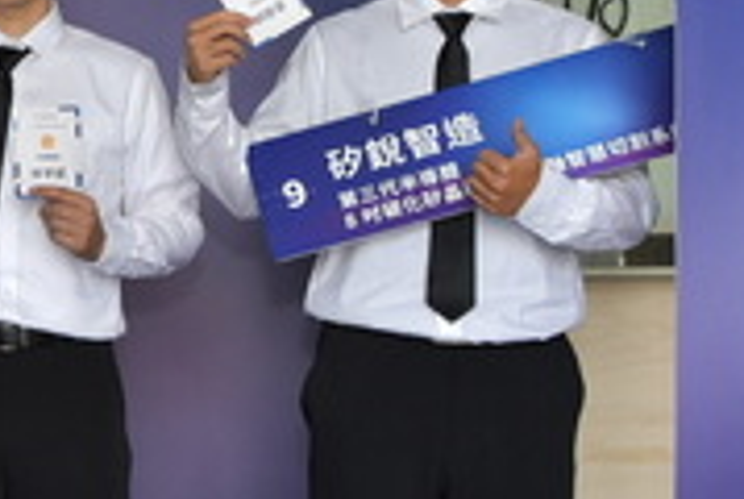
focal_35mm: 125
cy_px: 173
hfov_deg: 15.5
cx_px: -266
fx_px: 2588
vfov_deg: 11.0
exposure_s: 1/160
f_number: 5
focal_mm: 32
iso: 400
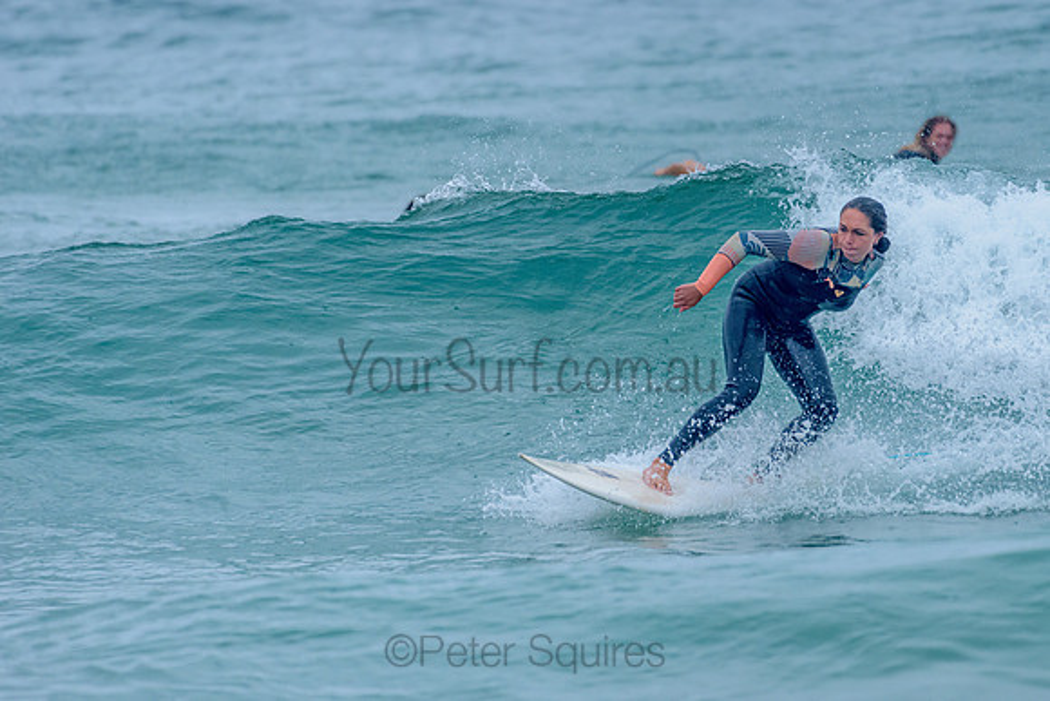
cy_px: 277
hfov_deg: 3.3
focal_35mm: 628
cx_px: 639
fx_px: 18313
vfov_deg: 2.2
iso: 800
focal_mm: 500
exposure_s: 1/2000
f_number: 5.6
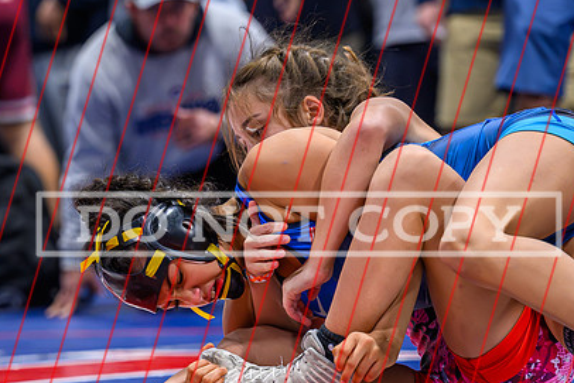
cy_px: 328
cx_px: 210
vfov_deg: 5.0
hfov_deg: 7.5
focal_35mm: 273
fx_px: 4354
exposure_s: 1/1000
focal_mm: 120
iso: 4000
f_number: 2.8
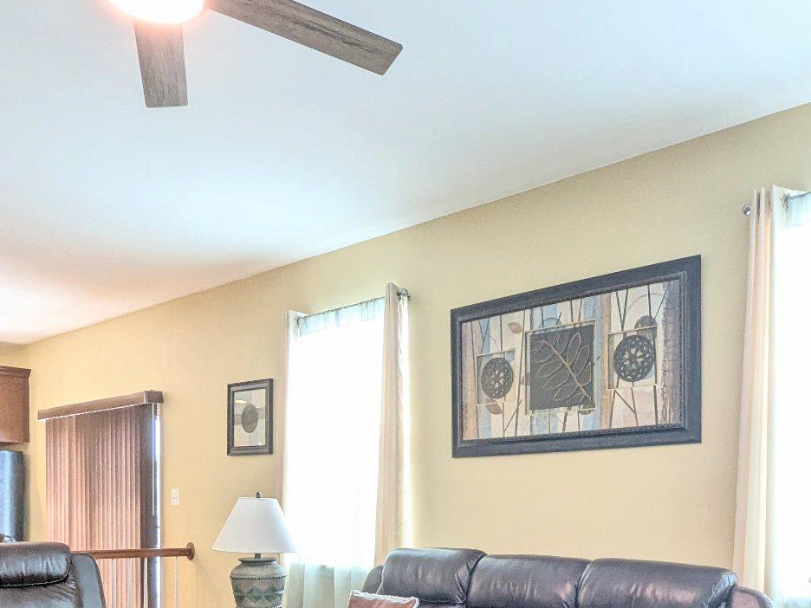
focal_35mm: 35
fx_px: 820
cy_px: 537
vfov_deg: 38.2
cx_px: 466
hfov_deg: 52.4
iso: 149
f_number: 2.2
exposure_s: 1/33.3
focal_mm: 2.35
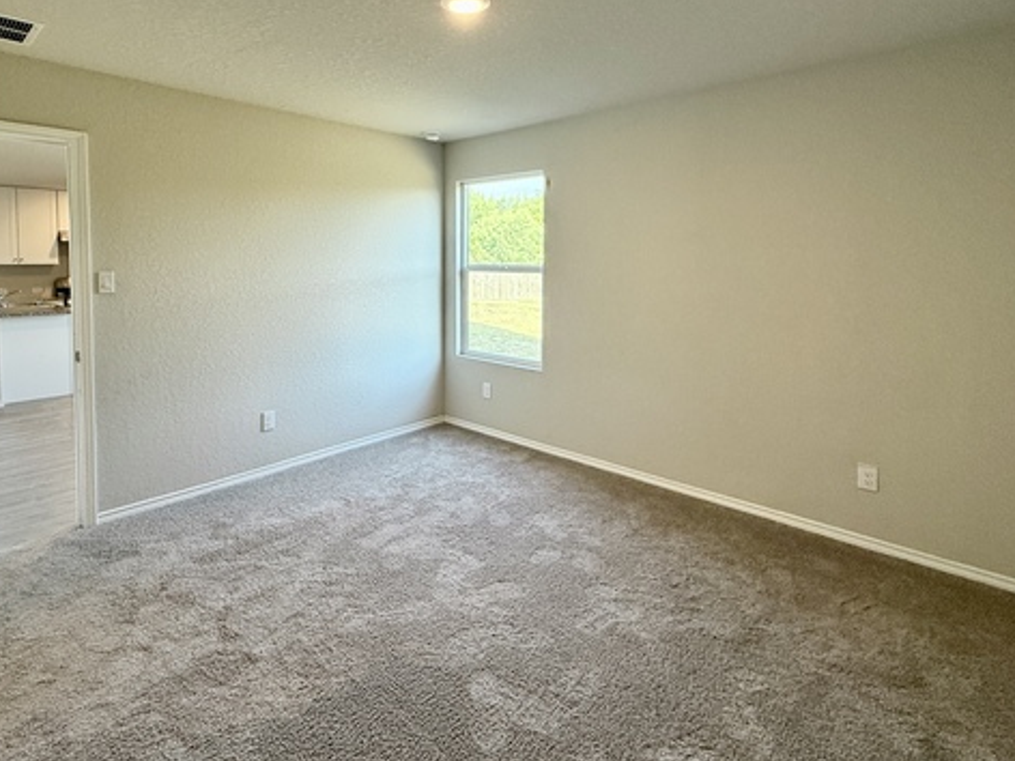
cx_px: 449
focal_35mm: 19
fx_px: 557
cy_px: 284
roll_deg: -0.1
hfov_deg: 84.3
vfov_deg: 67.6
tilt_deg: -1.7
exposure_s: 1/120
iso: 200
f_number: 2.2
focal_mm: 2.22
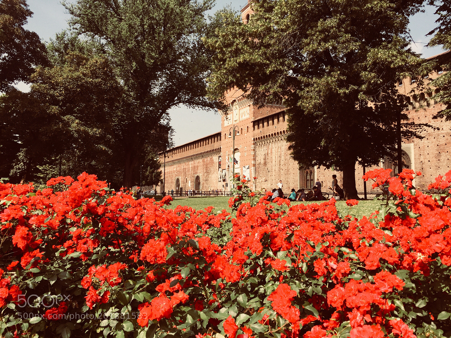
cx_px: 226
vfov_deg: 48.2
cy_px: 169
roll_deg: -1.1
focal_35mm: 29
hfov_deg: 61.7
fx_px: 378
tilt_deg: +6.9
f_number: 2.2
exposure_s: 1/920
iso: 32
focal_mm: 4.15
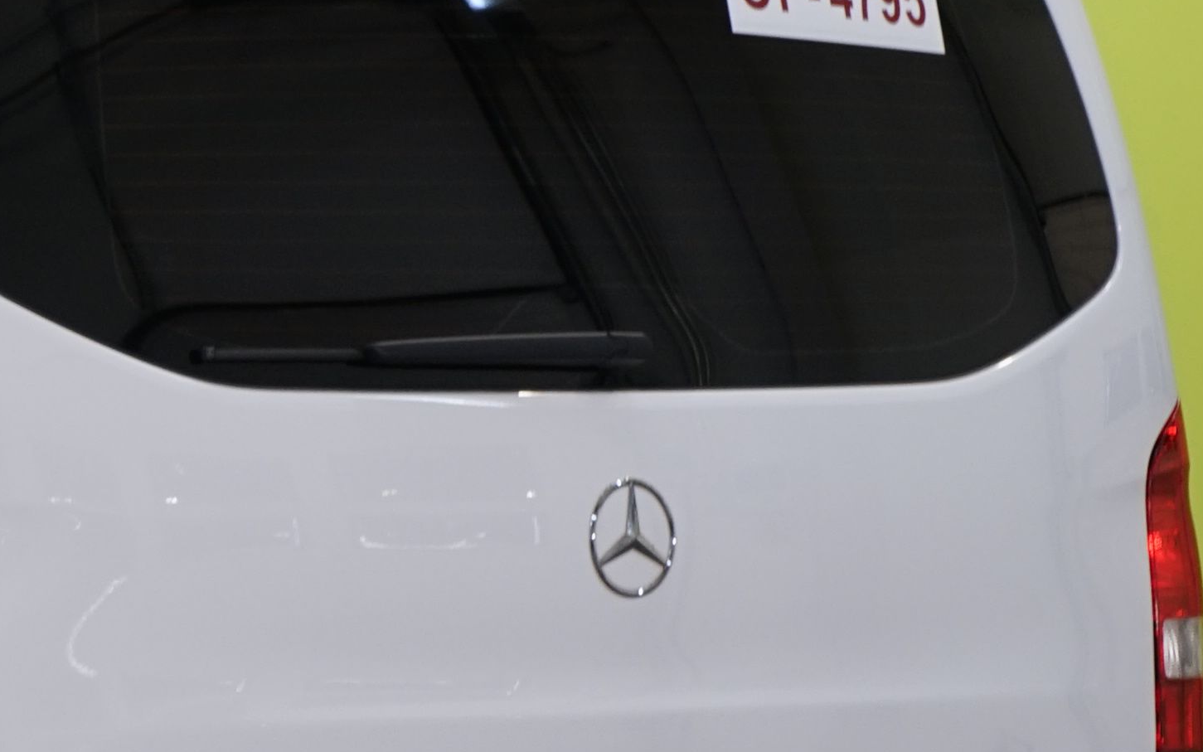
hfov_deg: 7.0
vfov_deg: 4.4
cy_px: 735
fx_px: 9672
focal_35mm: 295
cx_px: -555
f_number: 5.6
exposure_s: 1/30
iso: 320
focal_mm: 70
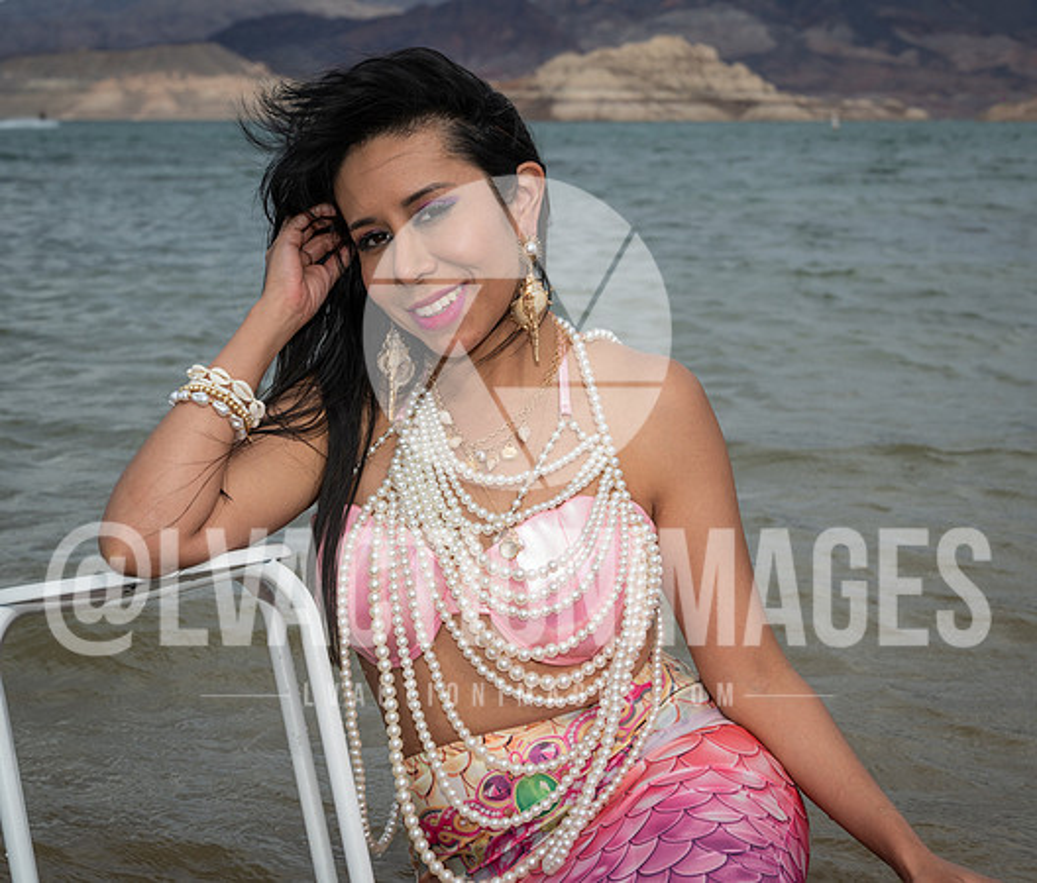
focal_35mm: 86
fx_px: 2705
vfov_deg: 18.6
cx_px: 637
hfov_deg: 21.7
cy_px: 441
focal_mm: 70
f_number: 10
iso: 64
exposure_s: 1/250
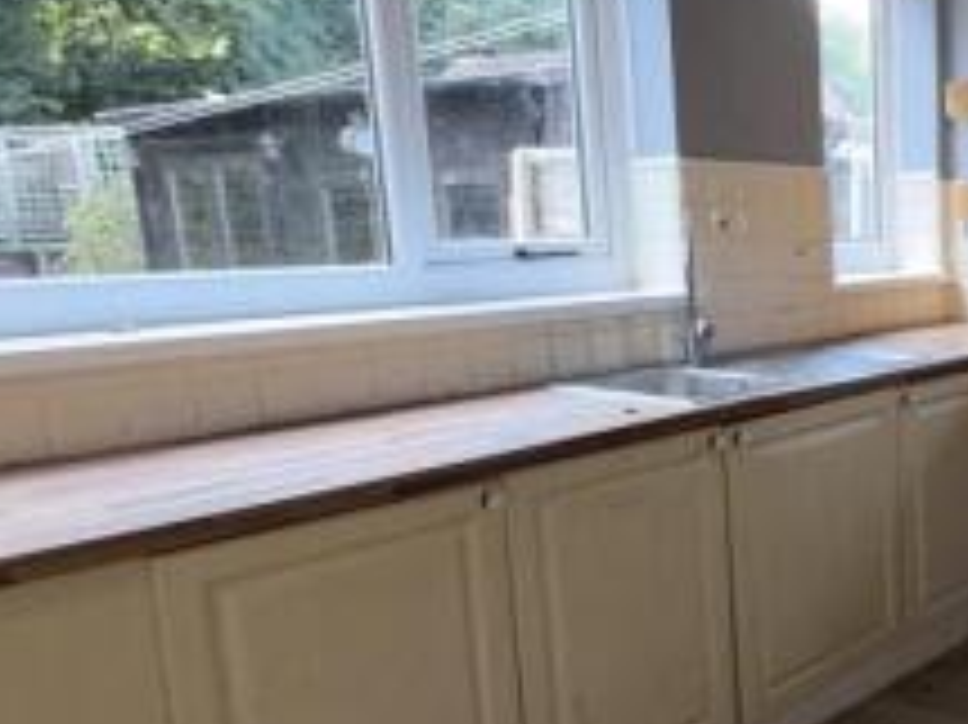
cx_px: 1020
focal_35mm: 38
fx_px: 1062
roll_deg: +0.6
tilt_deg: -10.0
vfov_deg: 37.6
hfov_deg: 41.0
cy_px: 411
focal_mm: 2.22
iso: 125
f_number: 2.2
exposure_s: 1/80
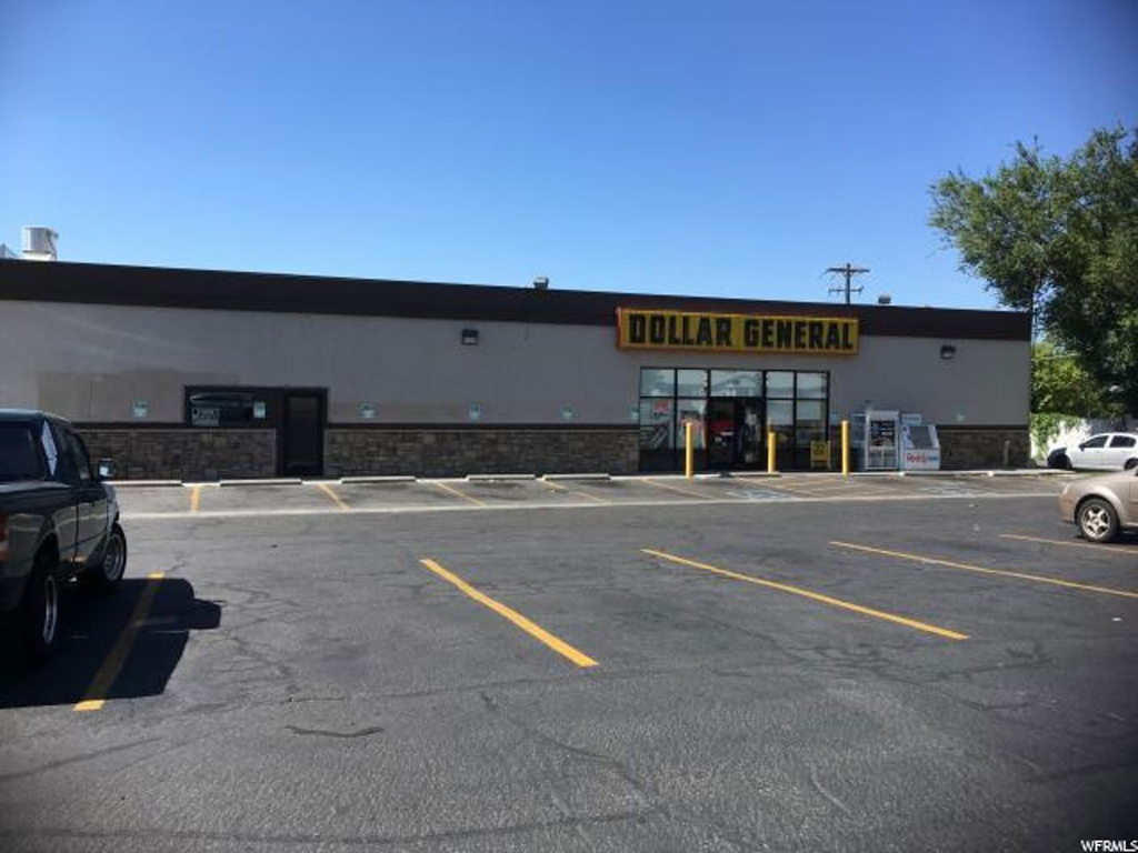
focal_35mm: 29
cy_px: 426
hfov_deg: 61.7
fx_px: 953
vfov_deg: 48.2
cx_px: 569
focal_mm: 4.15
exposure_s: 1/1083
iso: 25
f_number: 2.2
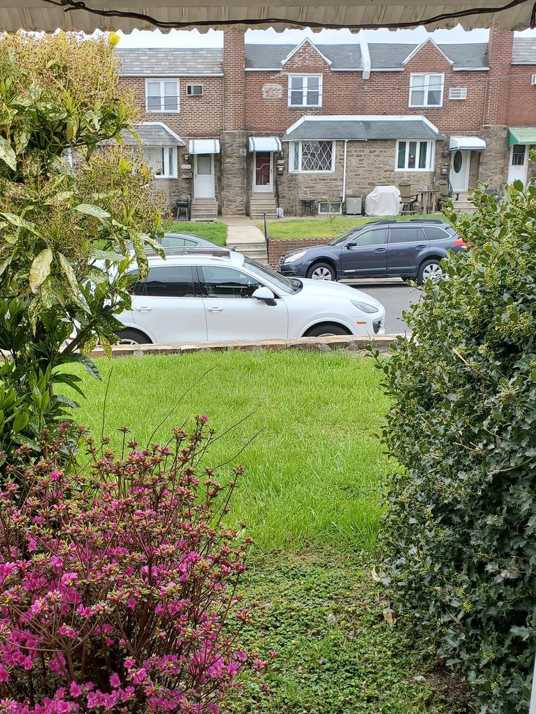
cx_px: 213
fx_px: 743
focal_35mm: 36
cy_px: 416
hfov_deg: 39.5
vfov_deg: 51.1
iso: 50
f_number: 2.4
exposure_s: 1/267
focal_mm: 4.3
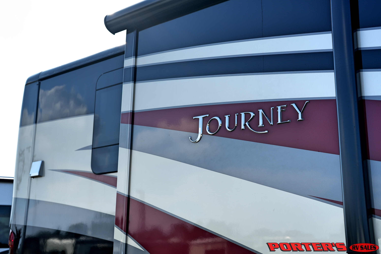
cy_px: 127
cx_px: 190
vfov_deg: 27.0
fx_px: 529
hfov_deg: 39.6
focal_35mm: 50
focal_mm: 50
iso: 100
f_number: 4
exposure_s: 1/500
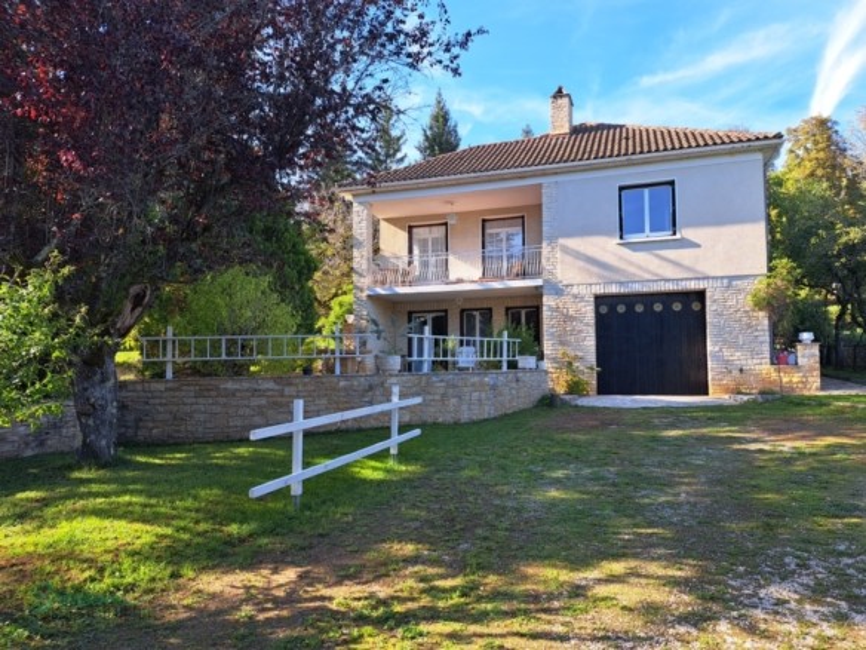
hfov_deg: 71.6
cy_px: 325
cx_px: 433
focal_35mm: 24
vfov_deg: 56.8
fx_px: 600
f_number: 1.8
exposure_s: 1/313
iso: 50
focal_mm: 5.23
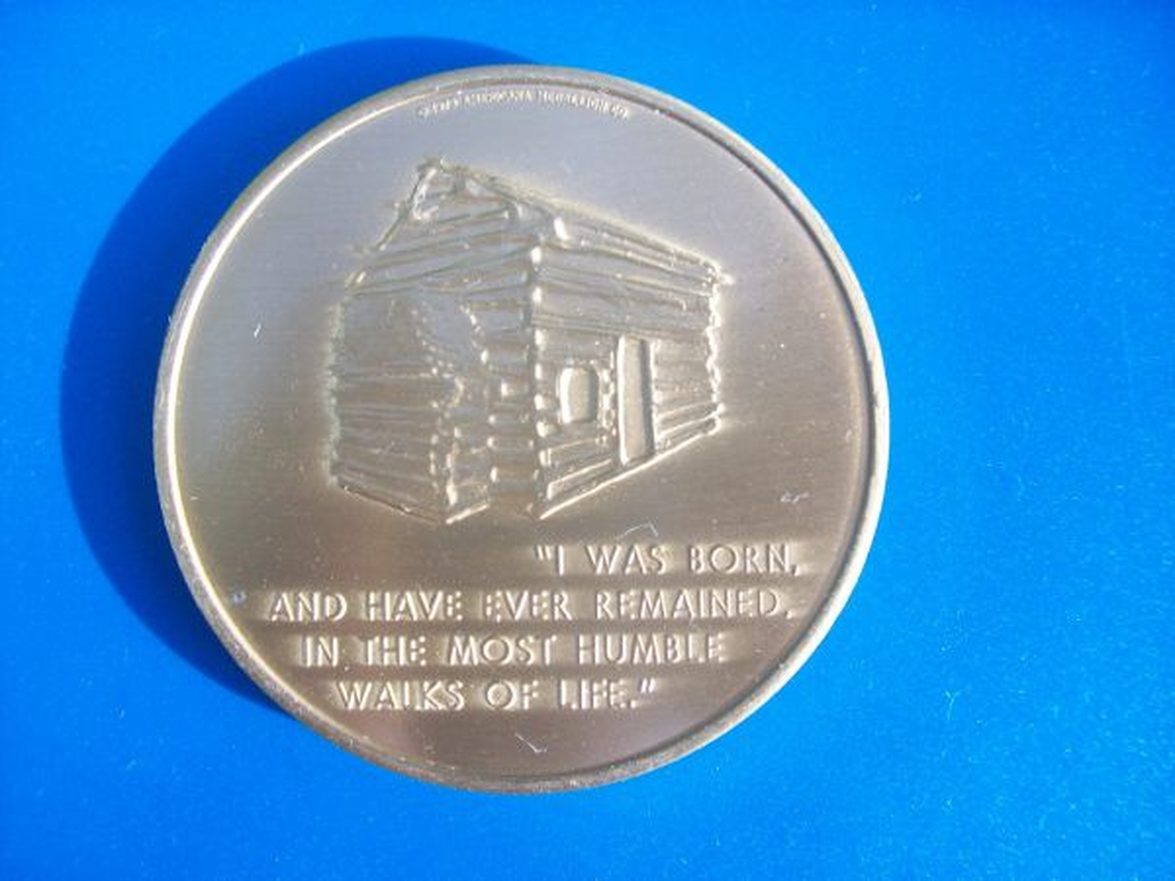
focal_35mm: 36
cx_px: 588
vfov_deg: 39.7
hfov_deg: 51.4
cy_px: 440
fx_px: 1222
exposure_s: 1/160
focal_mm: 6
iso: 80
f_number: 2.7
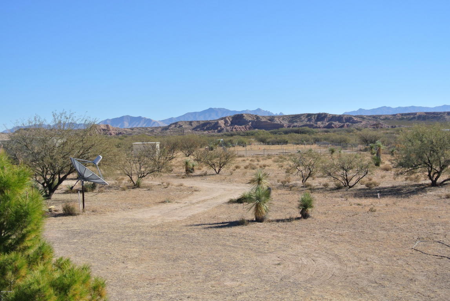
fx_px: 763
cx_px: 225
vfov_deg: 22.3
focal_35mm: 61
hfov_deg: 32.8
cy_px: 150
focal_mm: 22.7
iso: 100
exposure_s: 1/640
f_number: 5
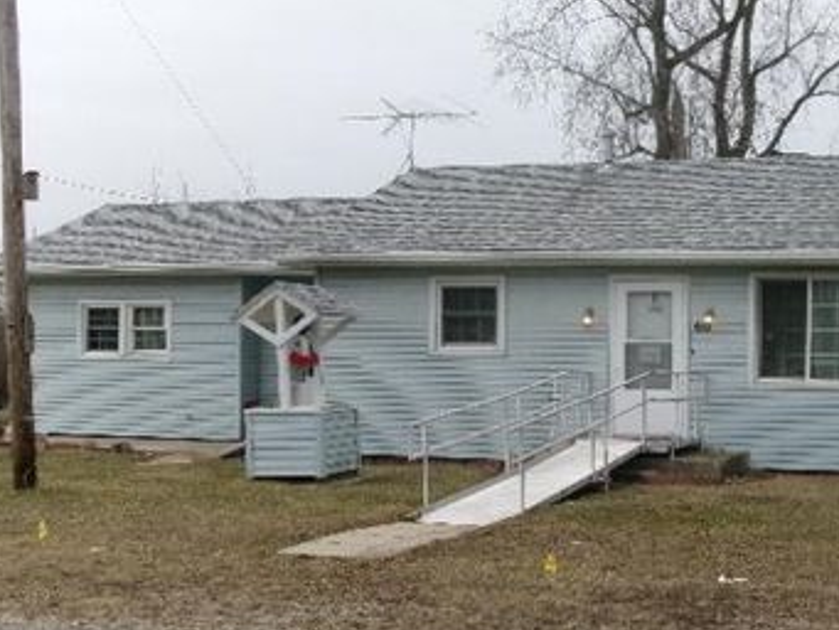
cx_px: 559
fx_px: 1527
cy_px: 373
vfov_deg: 23.3
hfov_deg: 30.5
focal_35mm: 63
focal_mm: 7.8
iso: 100
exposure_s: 1/105
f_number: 12.5
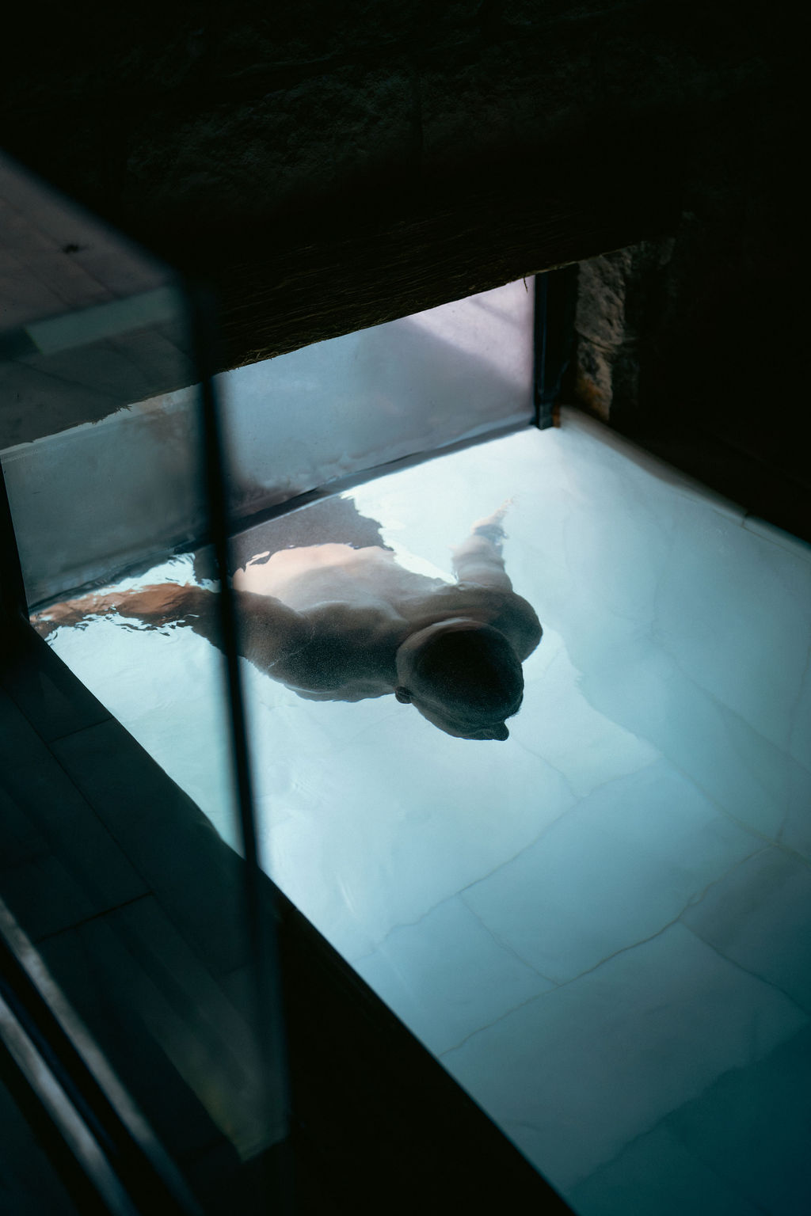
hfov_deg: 27.0
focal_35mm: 50
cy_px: 608
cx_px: 406
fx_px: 1689
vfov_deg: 39.6
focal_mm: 50
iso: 800
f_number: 2
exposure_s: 1/160
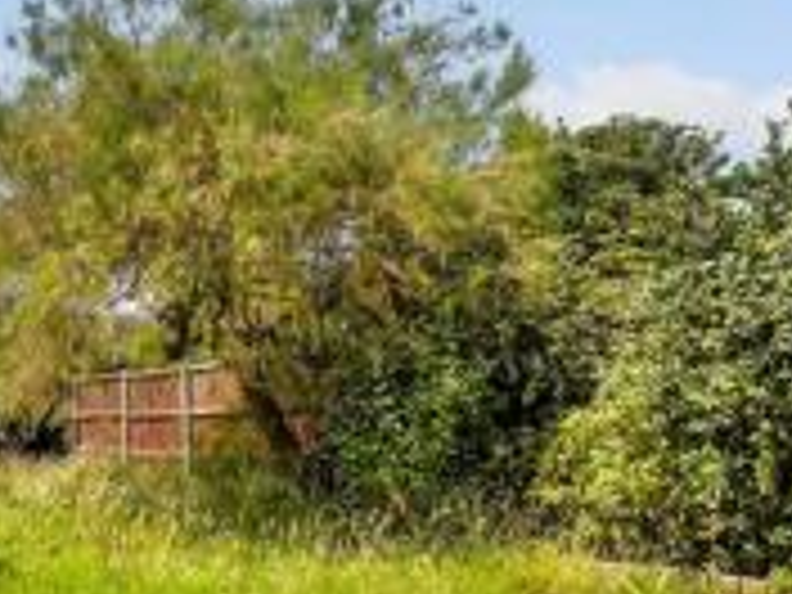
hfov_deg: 47.1
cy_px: 461
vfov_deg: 35.8
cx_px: 261
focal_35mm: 39
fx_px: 892
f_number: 8
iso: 160
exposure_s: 1/160
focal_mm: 10
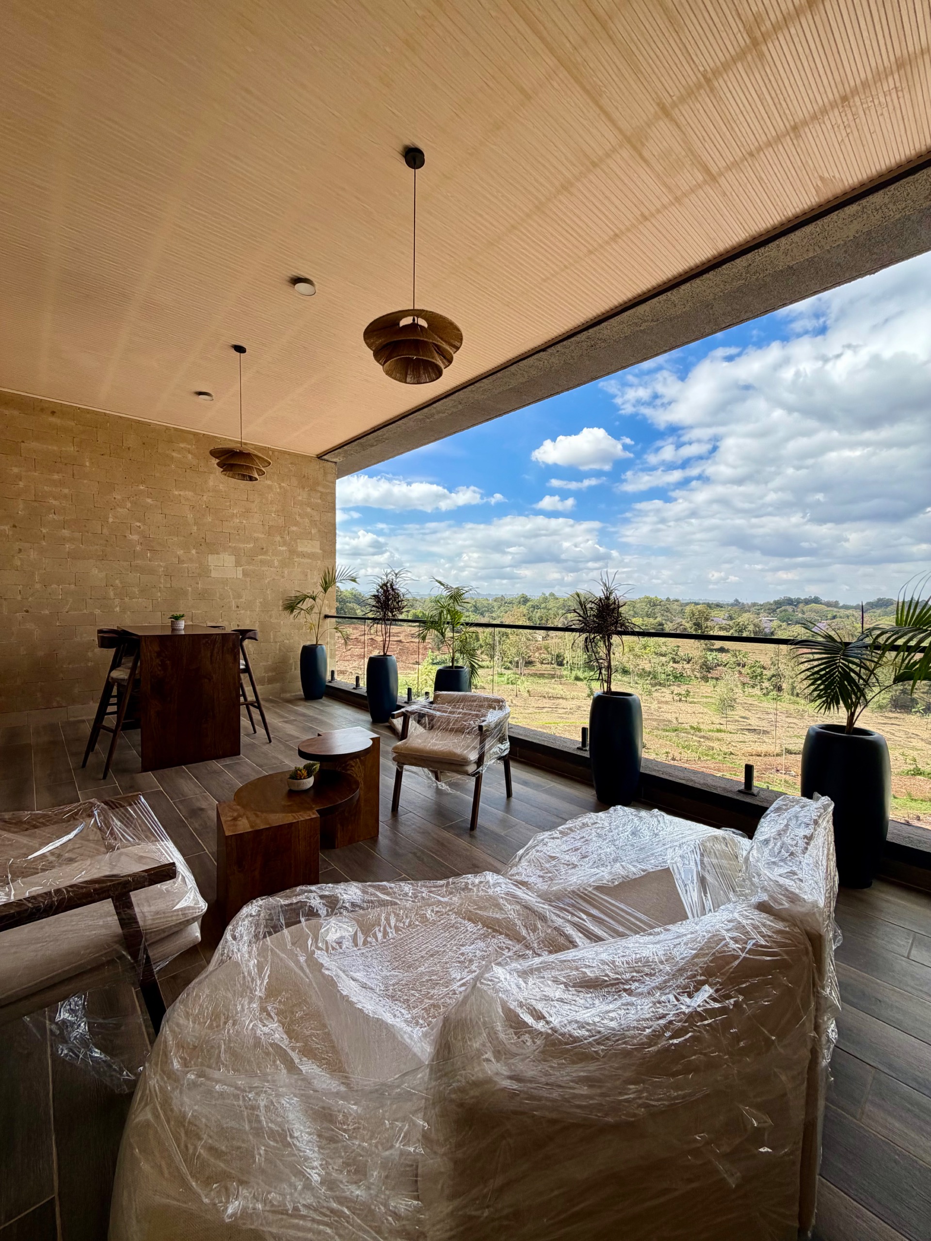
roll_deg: -0.7
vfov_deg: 102.1
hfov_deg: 85.7
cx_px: 466
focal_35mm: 14
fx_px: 502
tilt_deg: -1.5
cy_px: 620
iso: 40
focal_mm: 2.22
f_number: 2.2
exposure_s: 1/751
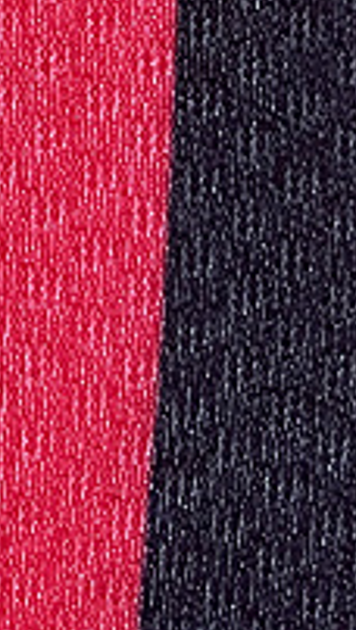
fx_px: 1875
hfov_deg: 9.8
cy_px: -521
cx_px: -447
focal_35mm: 112
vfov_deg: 16.0
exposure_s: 1/37
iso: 640
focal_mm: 4.2
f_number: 1.6
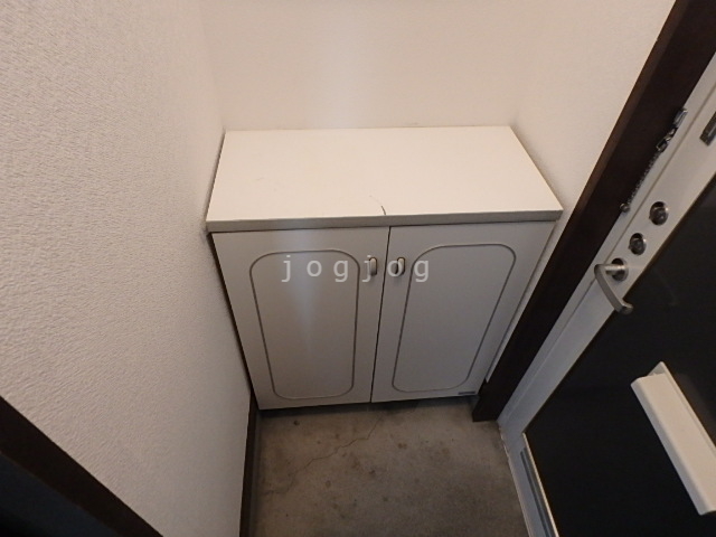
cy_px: 268
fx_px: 434
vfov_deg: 63.4
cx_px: 358
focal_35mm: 21
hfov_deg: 79.0
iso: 500
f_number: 3.5
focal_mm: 3.7
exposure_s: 1/30
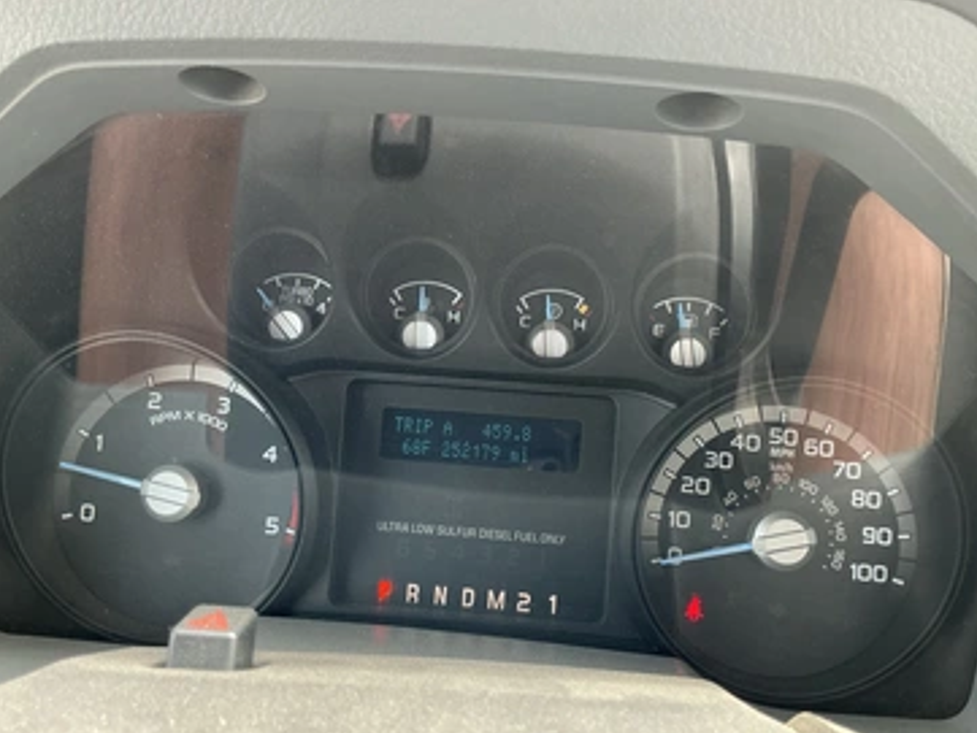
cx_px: 509
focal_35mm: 31
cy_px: 403
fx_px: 875
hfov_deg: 58.3
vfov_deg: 45.4
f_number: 1.8
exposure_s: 1/107
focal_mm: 3
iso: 64
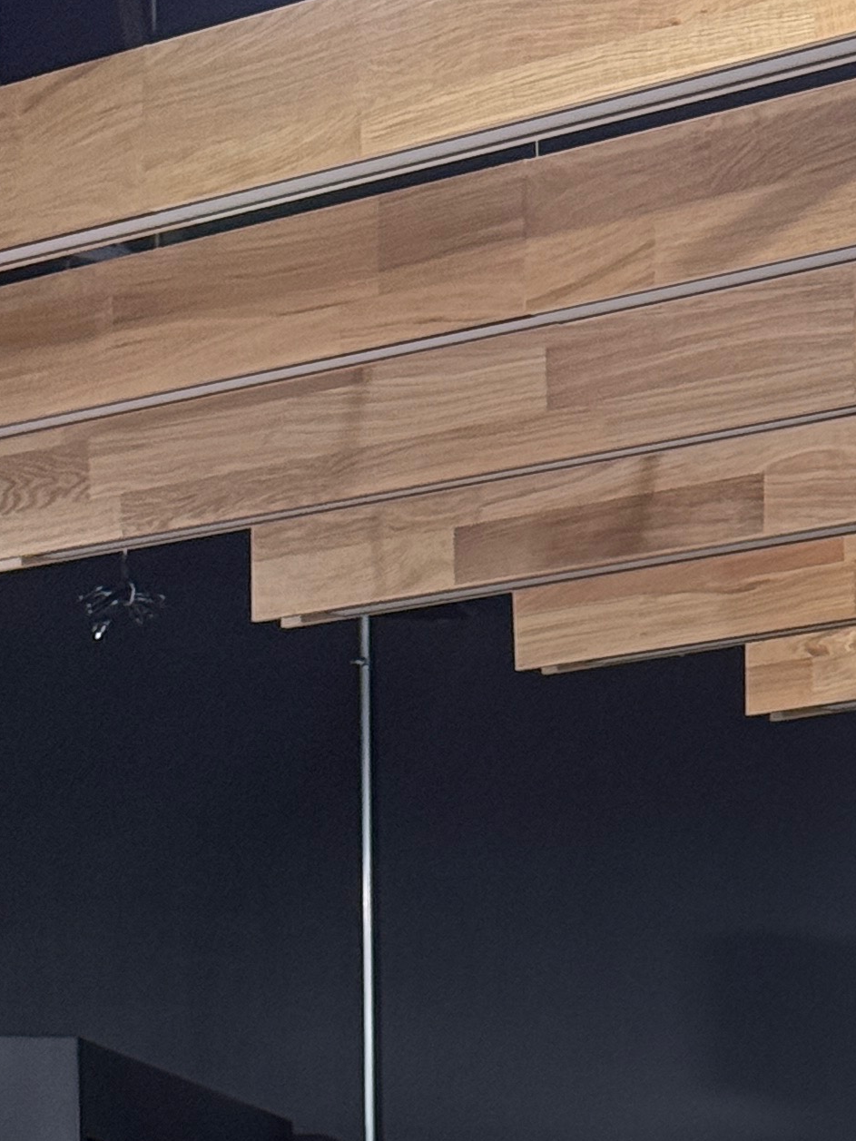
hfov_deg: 9.4
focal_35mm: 154
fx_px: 5077
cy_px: 1805
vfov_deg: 12.1
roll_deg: -0.7
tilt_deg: -1.5
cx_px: 1177
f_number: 1.78
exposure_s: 1/60
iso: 160
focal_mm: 6.76
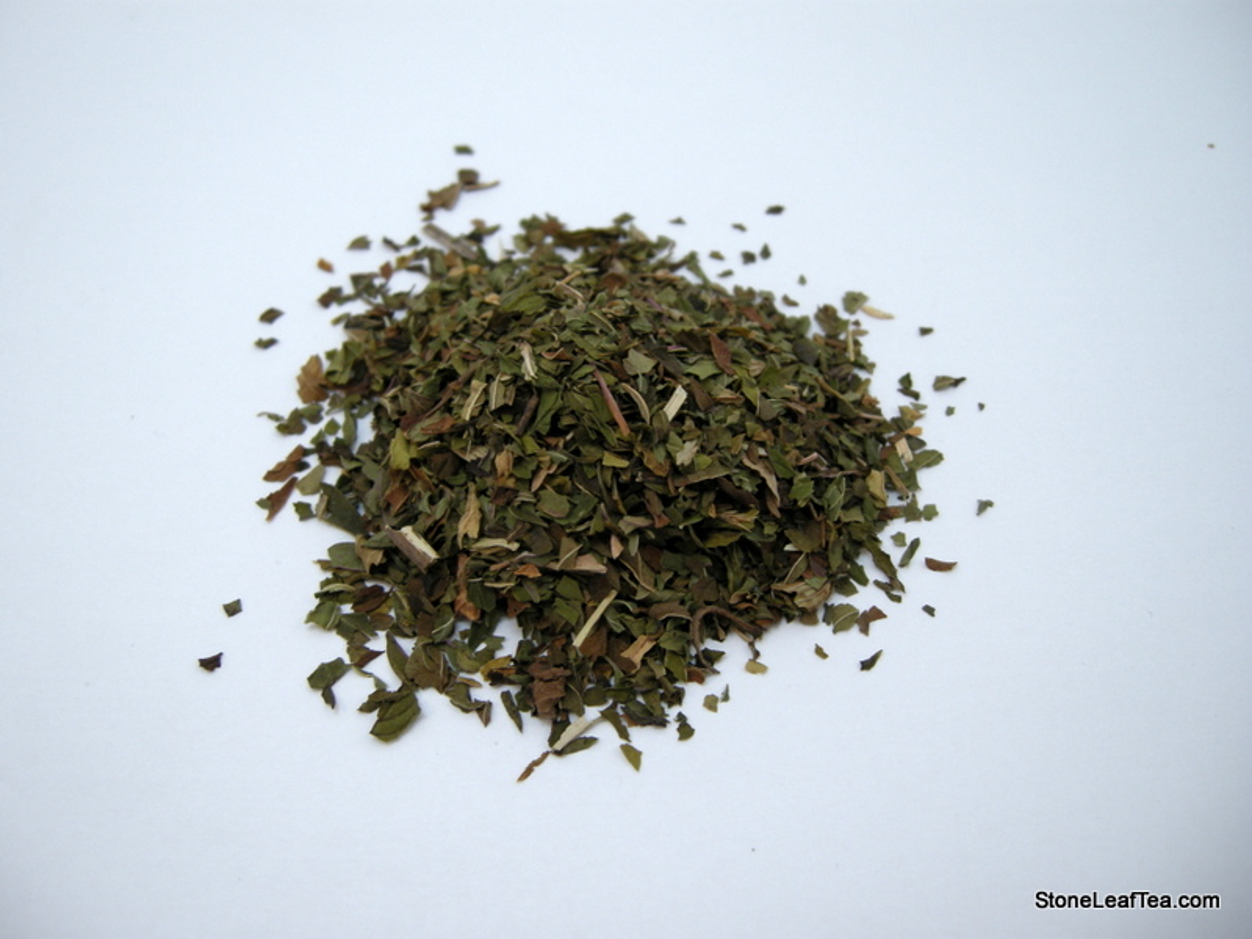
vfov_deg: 40.7
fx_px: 1266
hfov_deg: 52.6
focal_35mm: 35
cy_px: 470
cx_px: 626
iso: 64
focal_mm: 7.5
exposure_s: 1/82.7
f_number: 3
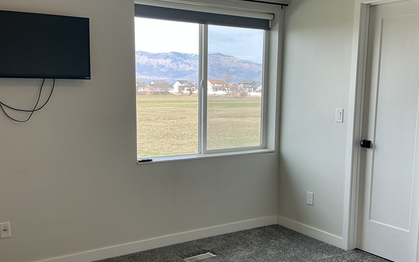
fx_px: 468
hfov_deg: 48.2
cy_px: 152
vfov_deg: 31.2
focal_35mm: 41
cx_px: 206
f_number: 1.8
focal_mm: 3
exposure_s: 1/128
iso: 20
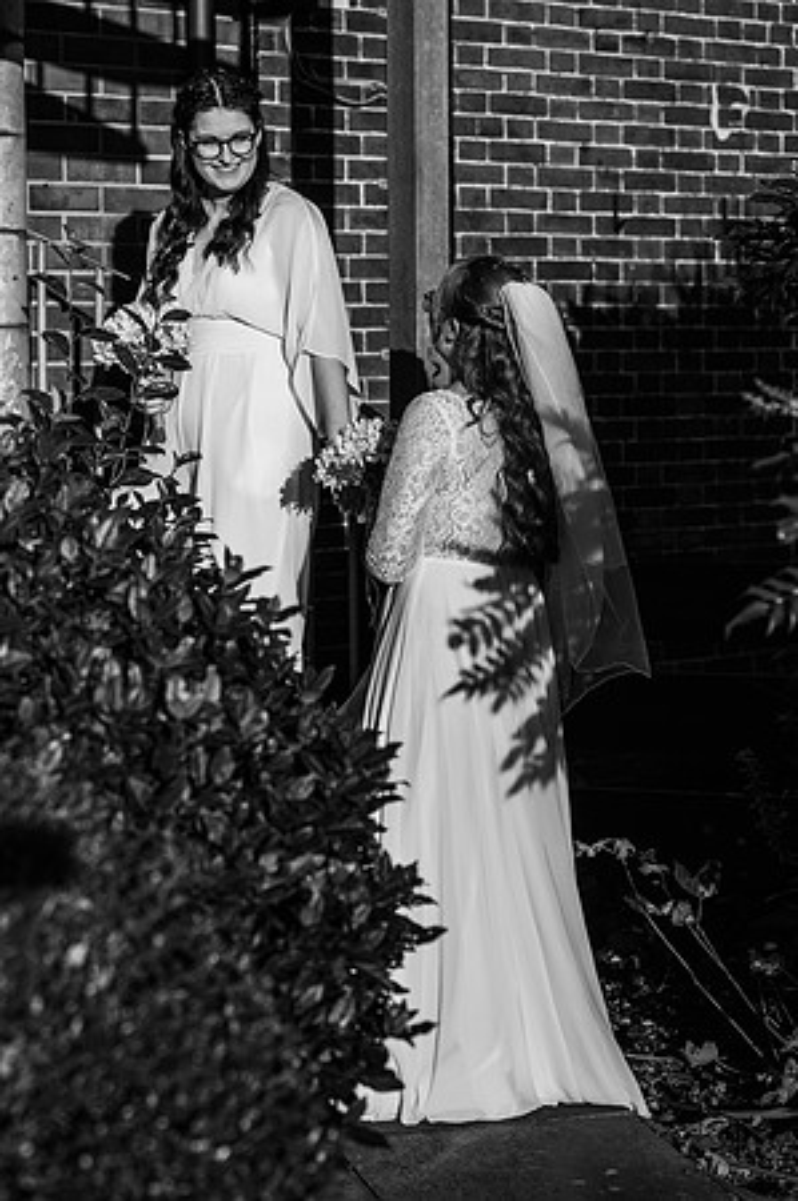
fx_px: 2833
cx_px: 399
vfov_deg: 23.9
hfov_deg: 16.0
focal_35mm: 85
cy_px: 600
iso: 100
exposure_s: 1/5000
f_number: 4
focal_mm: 85
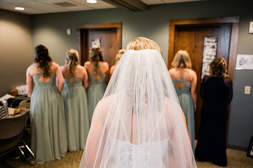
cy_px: 84
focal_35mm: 30
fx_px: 211
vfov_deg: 43.6
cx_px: 126
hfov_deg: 62.0
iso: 1000
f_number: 2.8
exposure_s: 1/200
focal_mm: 30
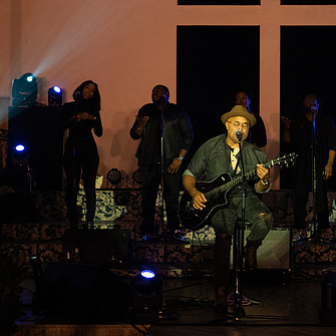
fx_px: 890
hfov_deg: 21.1
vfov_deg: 21.4
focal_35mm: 81
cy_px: 159
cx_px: 270
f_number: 4
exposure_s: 1/200
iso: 5000
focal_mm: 55
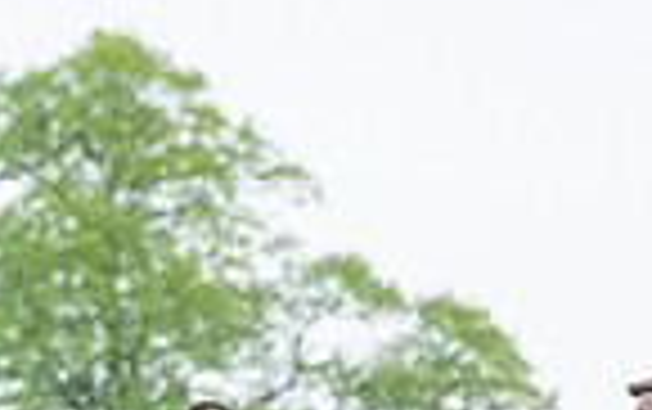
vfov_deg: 1.4
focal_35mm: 916
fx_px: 16295
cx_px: -400
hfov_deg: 2.3
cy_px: 725
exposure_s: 1/1600
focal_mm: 150
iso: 2000
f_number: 4
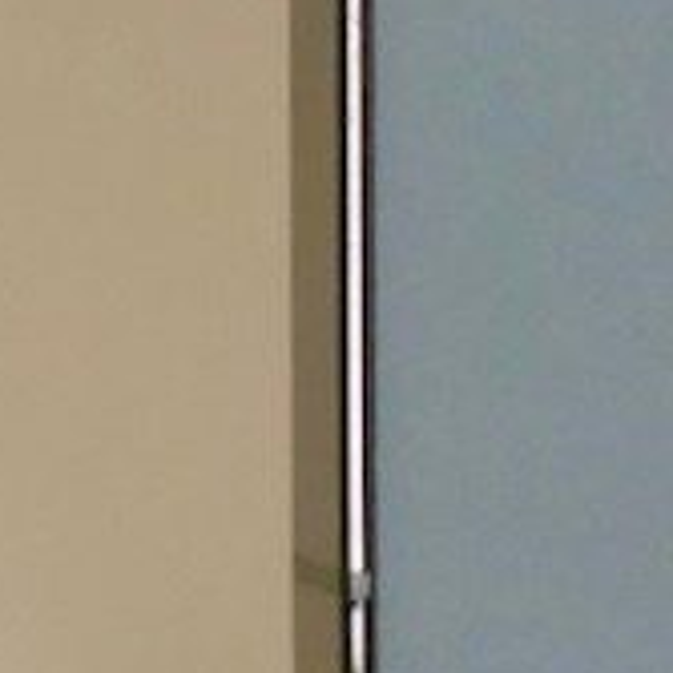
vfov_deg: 0.7
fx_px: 58157
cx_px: 2583
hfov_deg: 0.7
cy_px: -1324
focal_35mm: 2644
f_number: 4.5
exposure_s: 1/100
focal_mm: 94.66
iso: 800
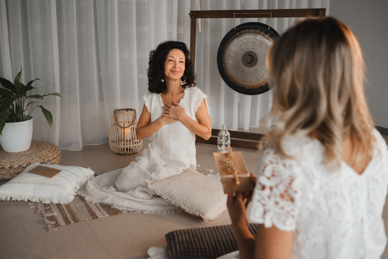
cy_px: 130
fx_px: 377
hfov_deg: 54.4
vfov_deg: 37.9
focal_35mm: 35
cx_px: 194
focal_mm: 23
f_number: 1.8
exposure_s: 1/320
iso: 800
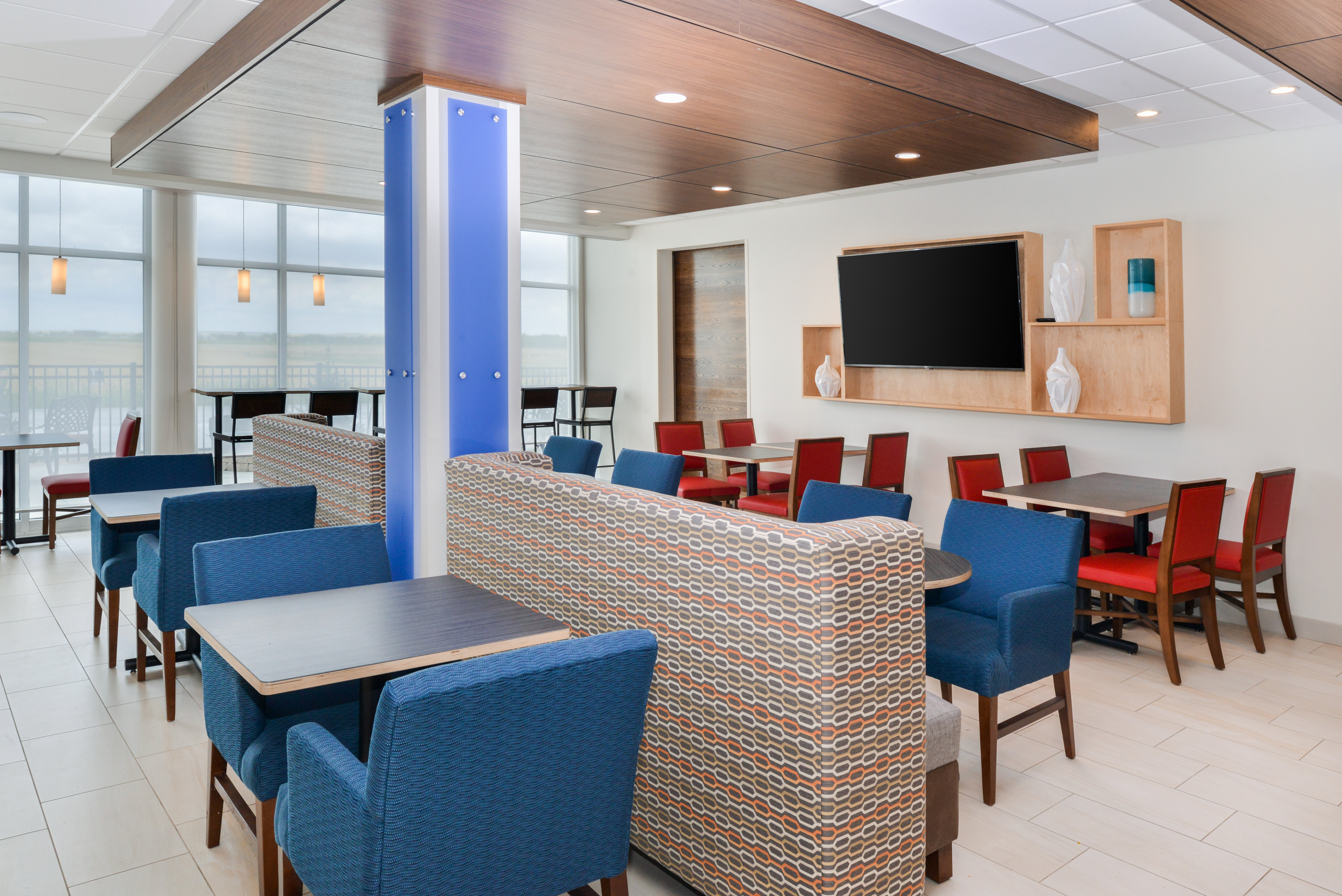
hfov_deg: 73.7
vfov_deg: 53.2
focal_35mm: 24
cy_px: 448
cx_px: 671
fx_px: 895
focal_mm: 24
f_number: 13
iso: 640
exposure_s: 1/60
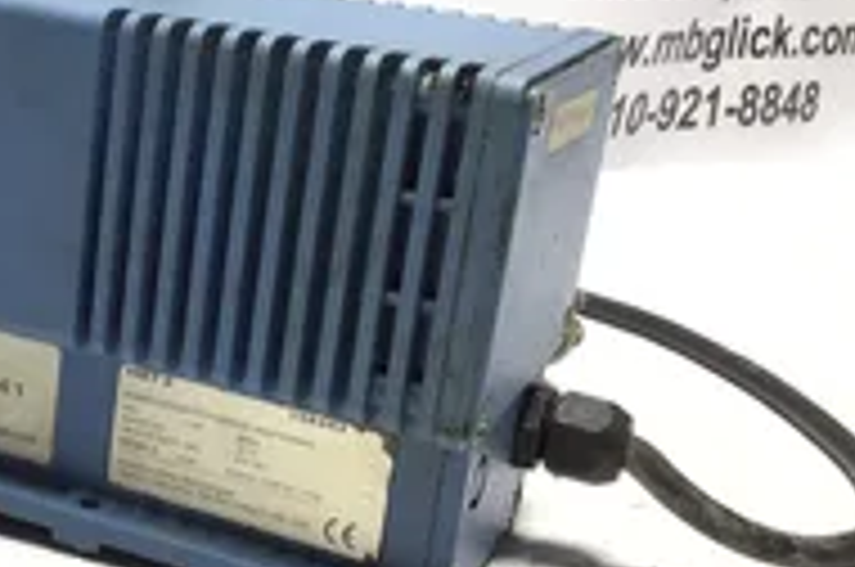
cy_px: 297
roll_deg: -4.4
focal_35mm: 68
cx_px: 81
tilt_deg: -16.8
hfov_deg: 28.5
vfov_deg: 19.9
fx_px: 1612
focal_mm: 3.3
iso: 25
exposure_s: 1/60
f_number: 2.4
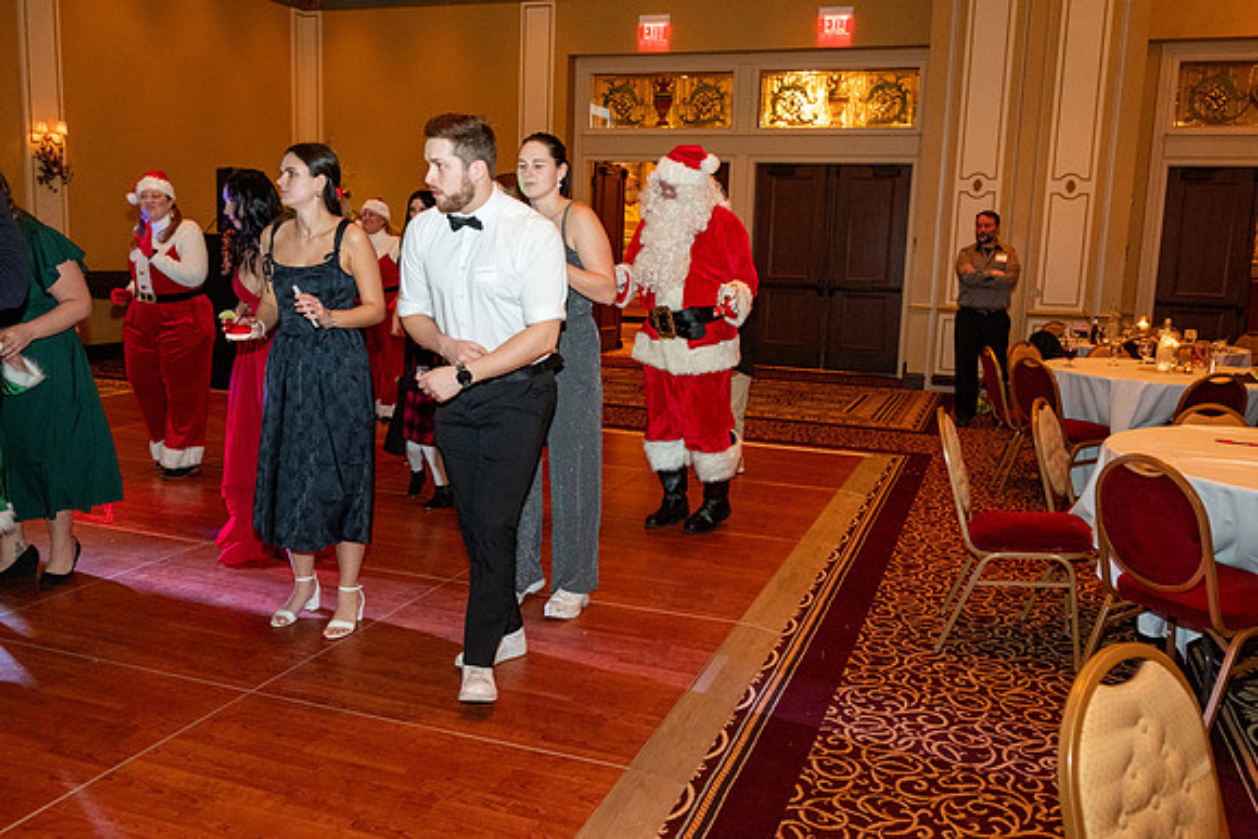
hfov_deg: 63.6
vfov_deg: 45.0
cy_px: 420
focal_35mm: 29
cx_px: 629
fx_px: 1014
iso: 2500
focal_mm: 19.6
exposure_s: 1/125
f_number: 3.2
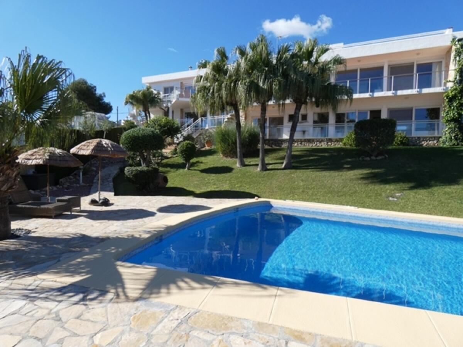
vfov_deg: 66.0
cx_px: 232
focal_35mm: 20
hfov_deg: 81.7
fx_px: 268
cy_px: 174
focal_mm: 3.6
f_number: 3.2
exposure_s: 1/1000
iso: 80
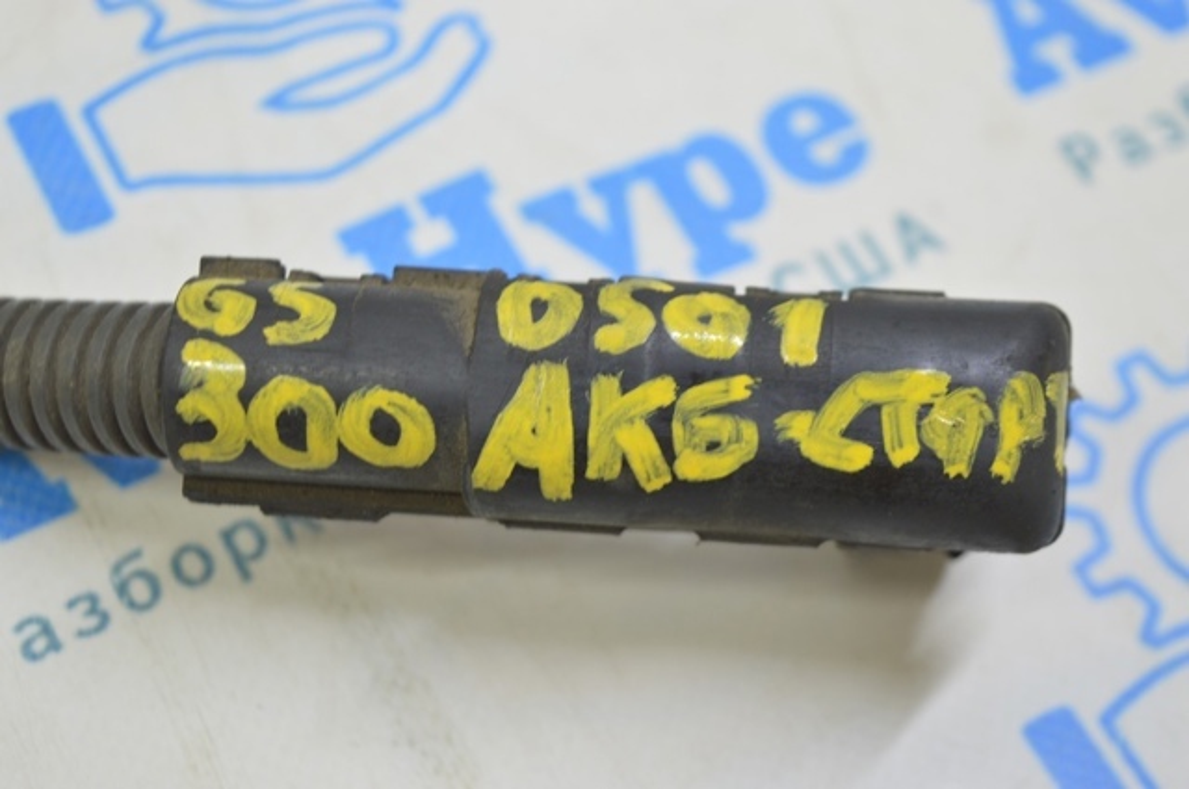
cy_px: 394
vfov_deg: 19.7
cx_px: 594
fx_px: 2276
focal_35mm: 69
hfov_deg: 29.3
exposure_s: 1/20
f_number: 5.6
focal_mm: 46
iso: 400
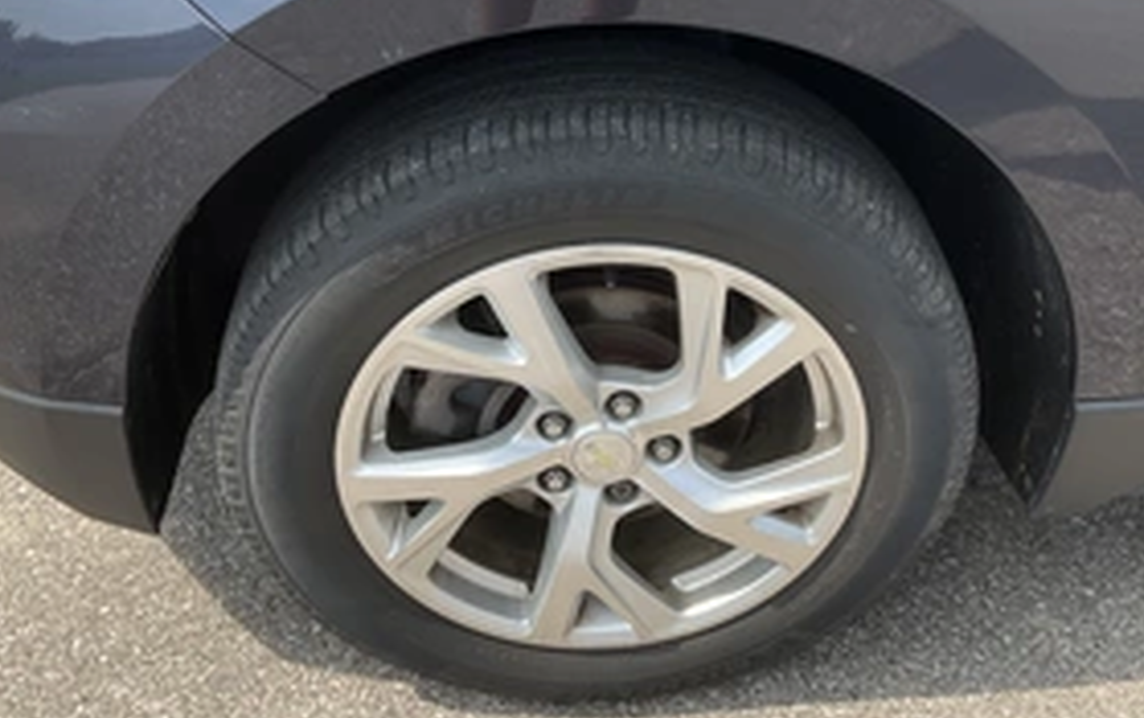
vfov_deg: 29.1
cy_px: 230
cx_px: 636
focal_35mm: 44
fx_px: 1373
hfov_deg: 45.2
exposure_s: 1/642
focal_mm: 3
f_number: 1.8
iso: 25
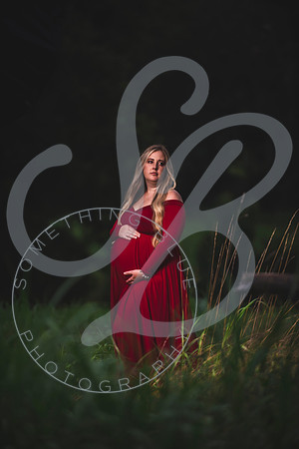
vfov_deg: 10.3
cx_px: 150
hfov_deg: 6.9
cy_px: 224
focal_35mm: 200
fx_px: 2491
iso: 200
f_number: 2.8
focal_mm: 200
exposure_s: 1/640
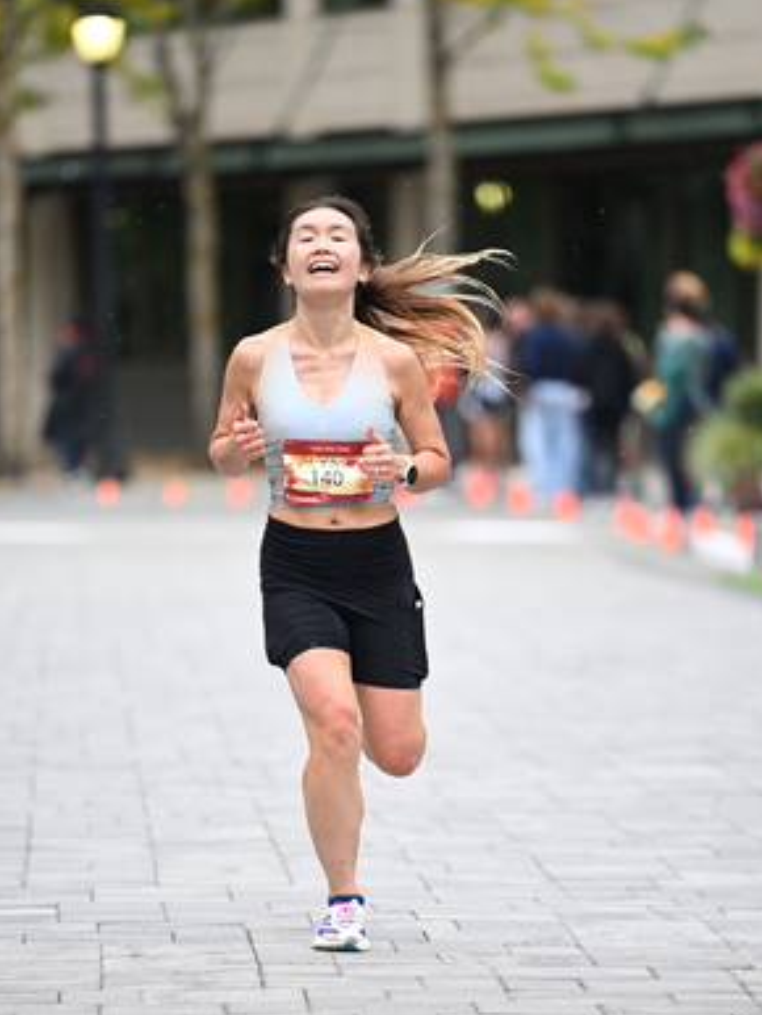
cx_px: 351
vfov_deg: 7.2
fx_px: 8033
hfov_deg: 5.4
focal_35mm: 274
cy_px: 615
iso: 1250
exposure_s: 1/1250
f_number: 2.8
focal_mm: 200
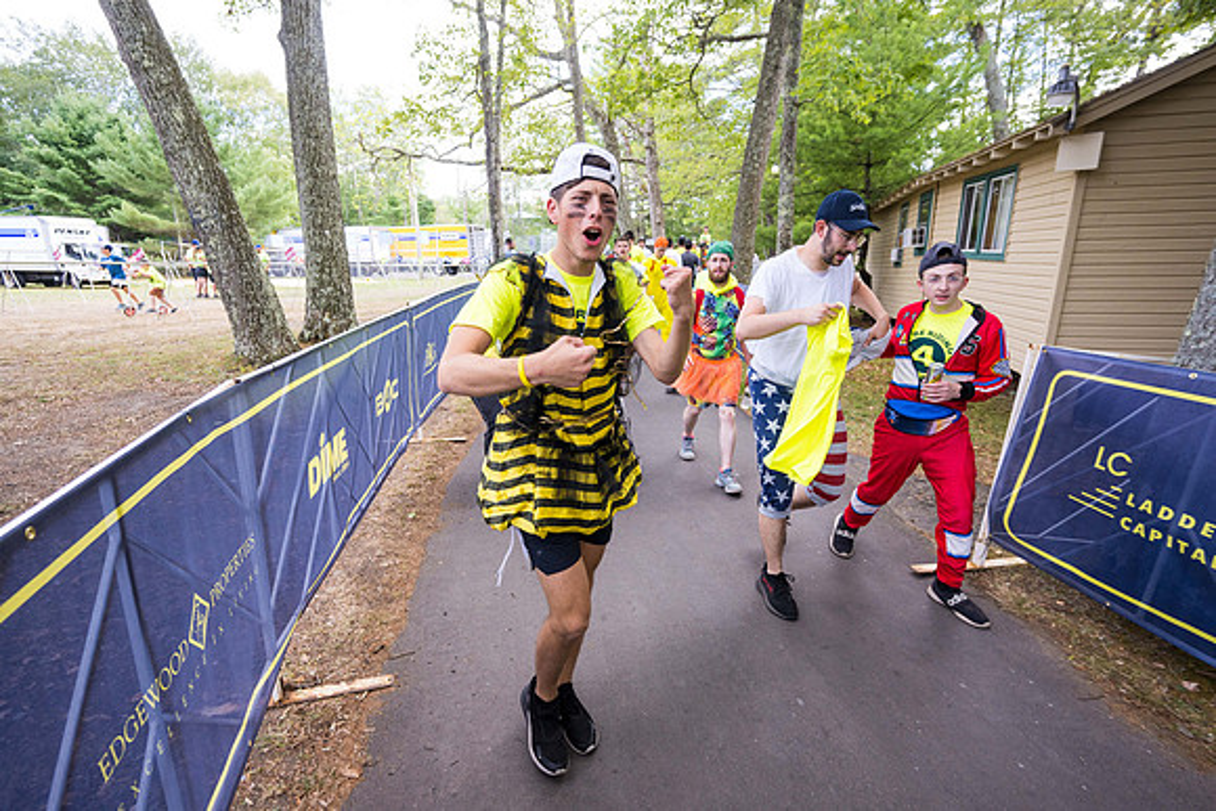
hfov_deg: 90.0
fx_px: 608
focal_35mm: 18
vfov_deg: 67.4
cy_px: 406
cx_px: 608
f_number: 4
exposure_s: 1/500
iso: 560
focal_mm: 18
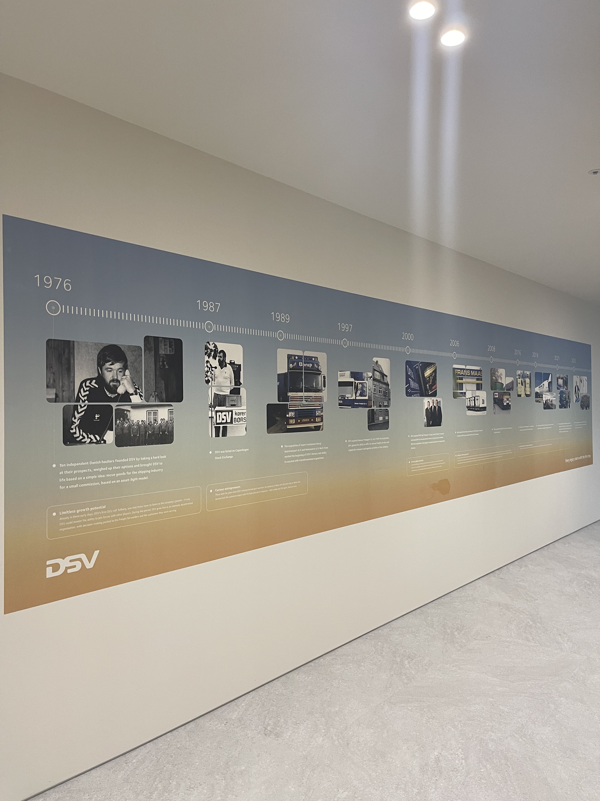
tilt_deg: +0.7
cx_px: 300
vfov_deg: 69.4
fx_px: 578
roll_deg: +0.7
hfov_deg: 54.9
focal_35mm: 25
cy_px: 400
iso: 100
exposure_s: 1/60
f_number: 1.6
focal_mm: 5.1
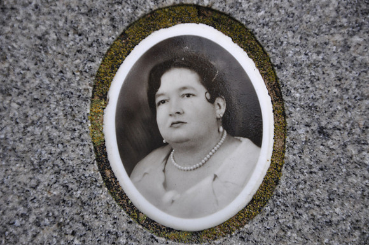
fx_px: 1612
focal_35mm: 158
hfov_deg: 13.1
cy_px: 122
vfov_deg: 8.7
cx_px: 184
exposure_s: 1/125
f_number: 5.6
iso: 400
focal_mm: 105
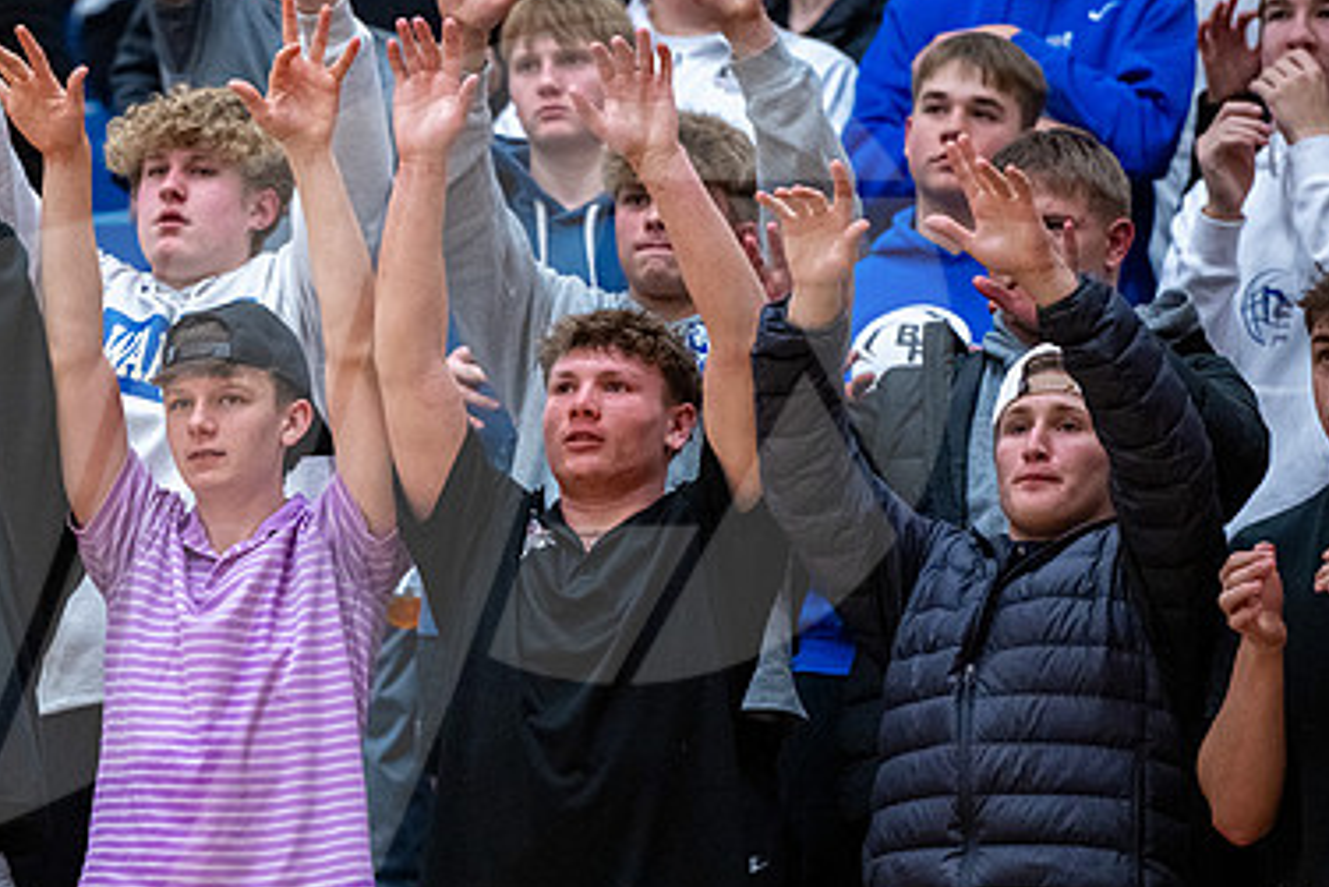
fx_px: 11891
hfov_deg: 6.4
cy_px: 489
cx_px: 332
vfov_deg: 4.3
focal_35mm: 322
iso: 5000
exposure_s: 1/800
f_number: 2.8
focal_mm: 200
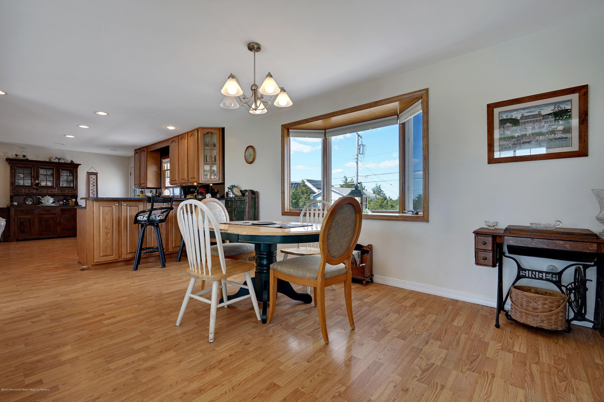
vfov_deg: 73.7
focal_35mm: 16
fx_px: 268
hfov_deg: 96.7
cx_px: 302
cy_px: 201
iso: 250
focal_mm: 16
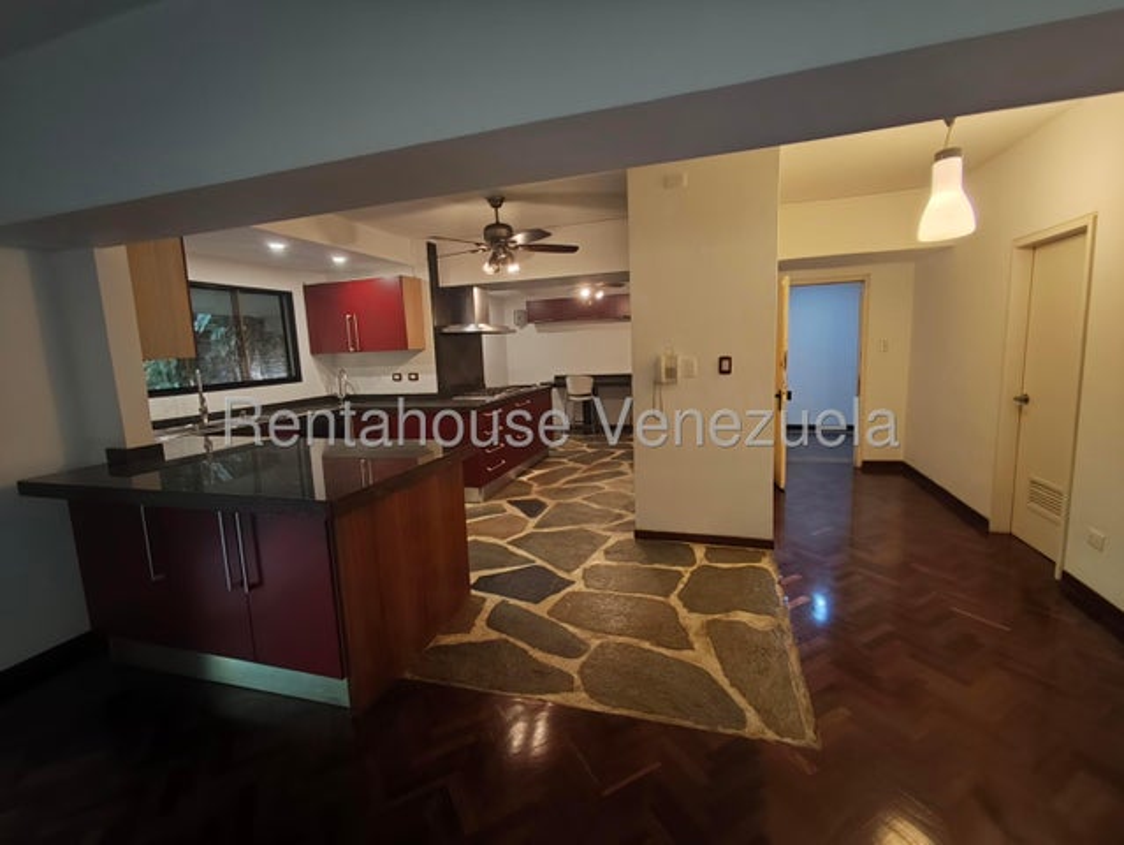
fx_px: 487
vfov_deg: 81.8
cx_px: 562
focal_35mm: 15
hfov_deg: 98.1
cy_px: 422
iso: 800
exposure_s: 1/12.5
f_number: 2.2
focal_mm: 1.65
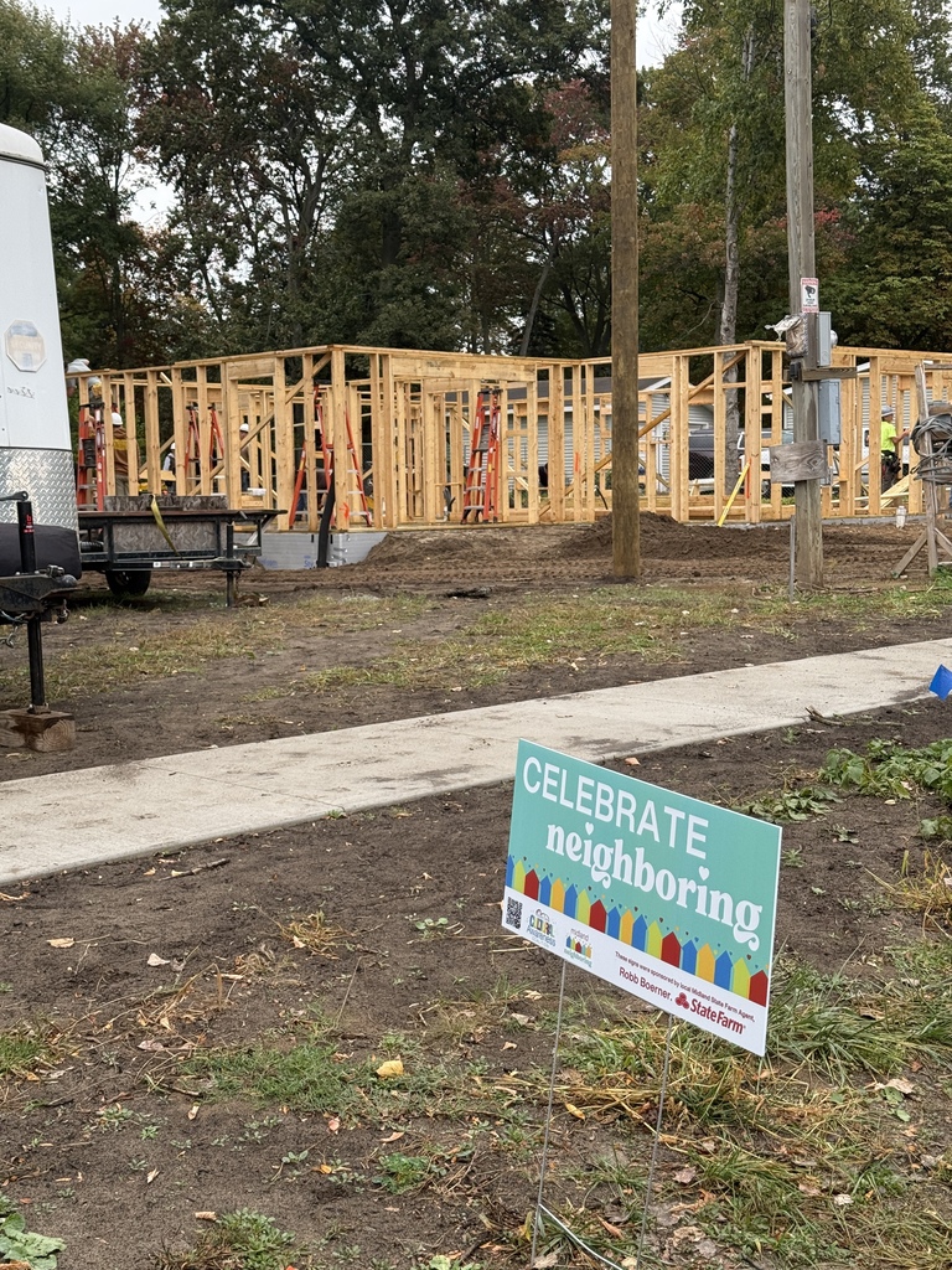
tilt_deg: -4.5
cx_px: 476
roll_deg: +0.2
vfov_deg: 39.7
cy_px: 635
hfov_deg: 30.3
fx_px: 1760
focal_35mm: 48
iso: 80
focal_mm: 6.76
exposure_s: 1/1149
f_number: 1.78
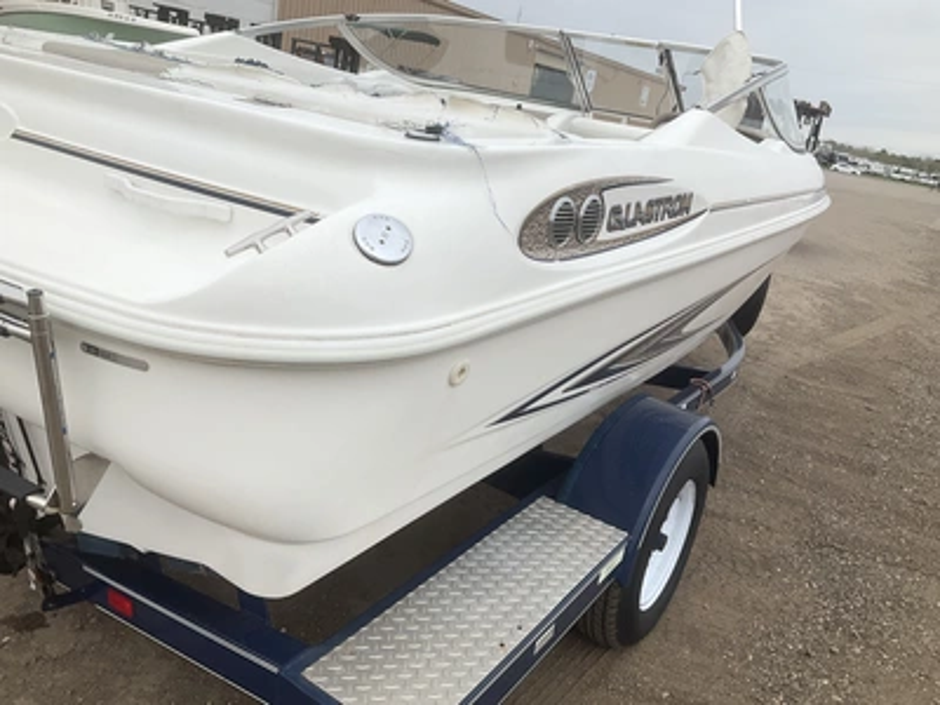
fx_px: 787
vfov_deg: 48.2
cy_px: 352
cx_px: 470
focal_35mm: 29
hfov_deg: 61.7
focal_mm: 3
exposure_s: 1/1912
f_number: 1.8
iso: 25
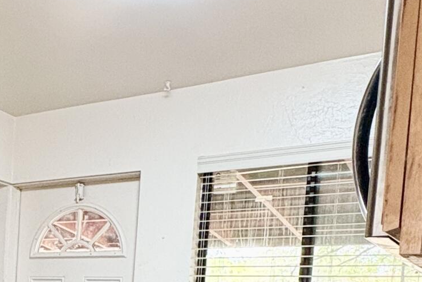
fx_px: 692
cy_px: 360
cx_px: -72
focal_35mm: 59
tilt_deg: -3.8
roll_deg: -2.3
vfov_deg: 21.0
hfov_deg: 29.6
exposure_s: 1/60
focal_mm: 2.22
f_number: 2.2
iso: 250
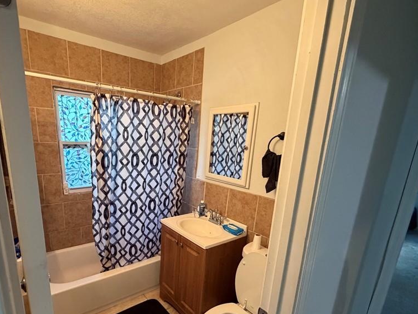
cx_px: 183
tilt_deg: -15.0
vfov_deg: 67.7
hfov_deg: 84.3
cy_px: 195
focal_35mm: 19
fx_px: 229
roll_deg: -1.6
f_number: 2.2
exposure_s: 1/60
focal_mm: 2.22
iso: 800
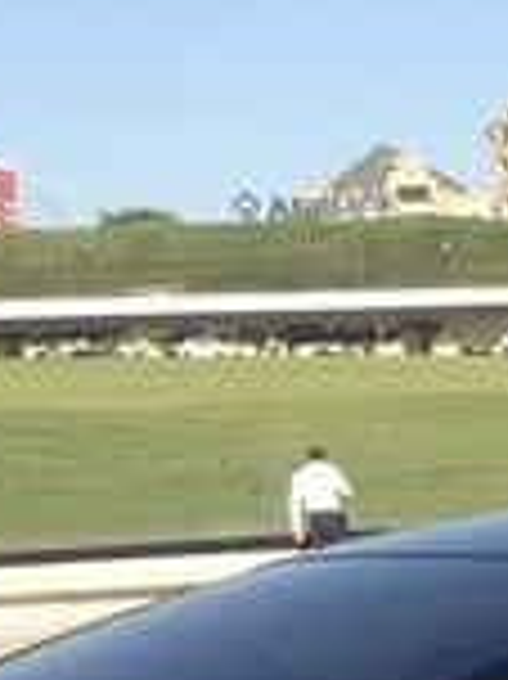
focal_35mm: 144
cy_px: 853
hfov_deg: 9.1
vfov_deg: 13.3
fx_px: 2822
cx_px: 1272
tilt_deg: -8.3
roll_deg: +2.0
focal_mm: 4.12
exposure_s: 1/1063
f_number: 2.4
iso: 50
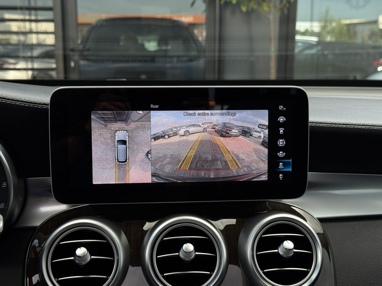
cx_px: 191
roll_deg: -0.4
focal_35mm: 48
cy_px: 143
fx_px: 530
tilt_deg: -9.9
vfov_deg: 30.3
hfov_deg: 39.7
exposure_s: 1/484
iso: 64
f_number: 1.78
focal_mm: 6.76
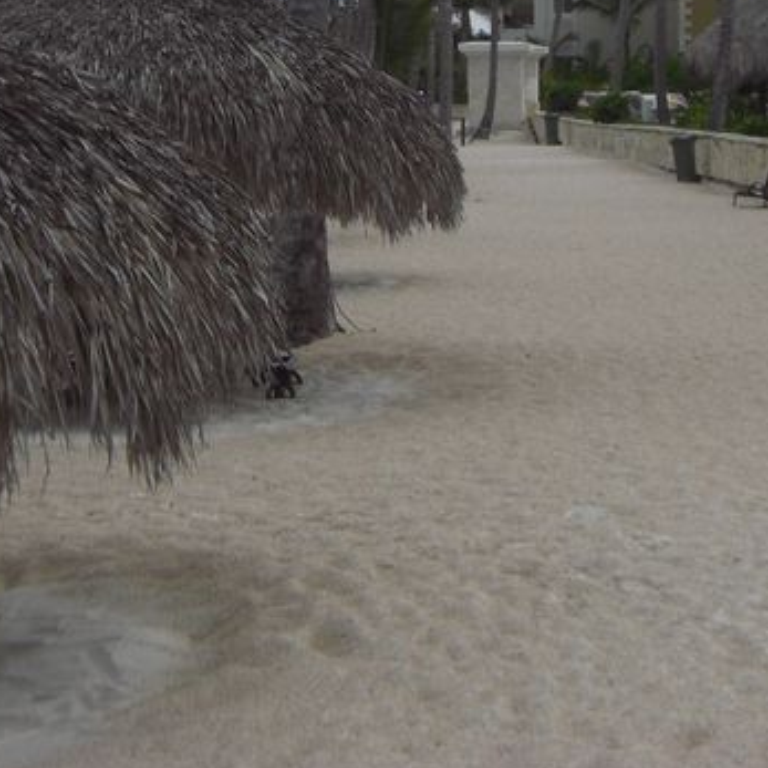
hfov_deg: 17.6
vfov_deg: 17.0
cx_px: 359
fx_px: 2485
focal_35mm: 99
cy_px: -71
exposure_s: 1/160
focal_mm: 6.2
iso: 64
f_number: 8
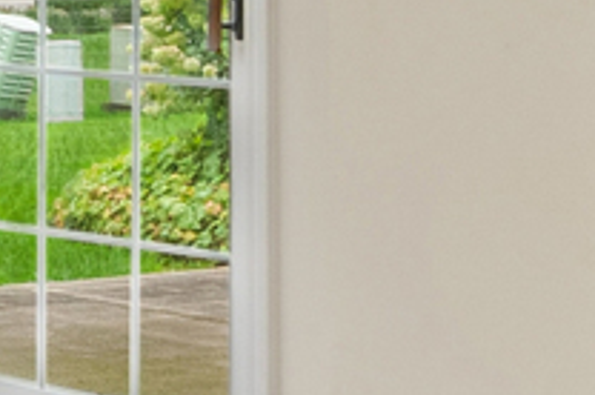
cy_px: -112
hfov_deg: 13.0
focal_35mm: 141
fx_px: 2327
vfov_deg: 9.5
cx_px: -523
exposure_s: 1/25
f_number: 8
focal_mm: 12
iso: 400
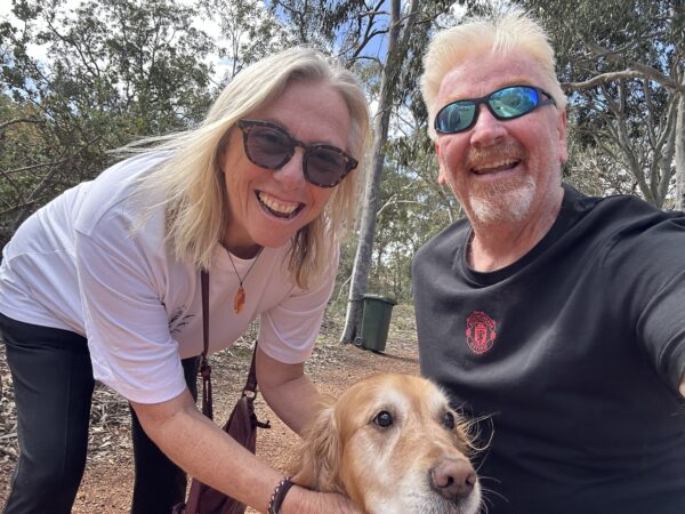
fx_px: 455
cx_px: 342
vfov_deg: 58.9
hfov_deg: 73.9
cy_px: 257
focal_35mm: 23
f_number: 1.9
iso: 25
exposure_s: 1/270
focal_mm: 2.69
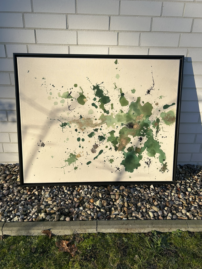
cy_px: 134
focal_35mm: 26
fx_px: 202
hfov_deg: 53.1
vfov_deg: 67.3
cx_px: 101
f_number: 1.5
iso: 50
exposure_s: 1/2994
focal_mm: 5.7
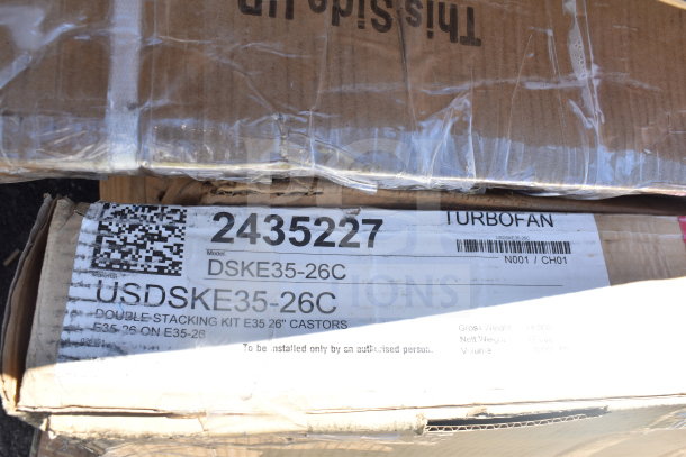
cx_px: 343
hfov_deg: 57.2
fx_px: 629
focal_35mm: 33
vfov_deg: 40.0
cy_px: 228
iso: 200
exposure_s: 1/200
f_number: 7.1
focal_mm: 22
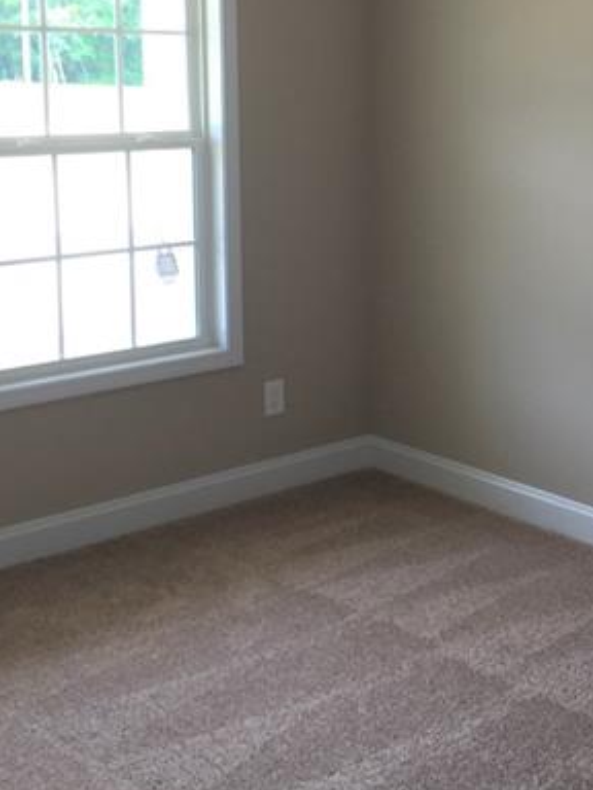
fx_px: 1325
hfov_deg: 24.8
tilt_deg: -8.6
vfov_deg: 33.0
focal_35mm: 58
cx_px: 476
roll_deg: -1.7
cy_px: 286
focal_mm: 4.15
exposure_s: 1/60
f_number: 2.2
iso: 40
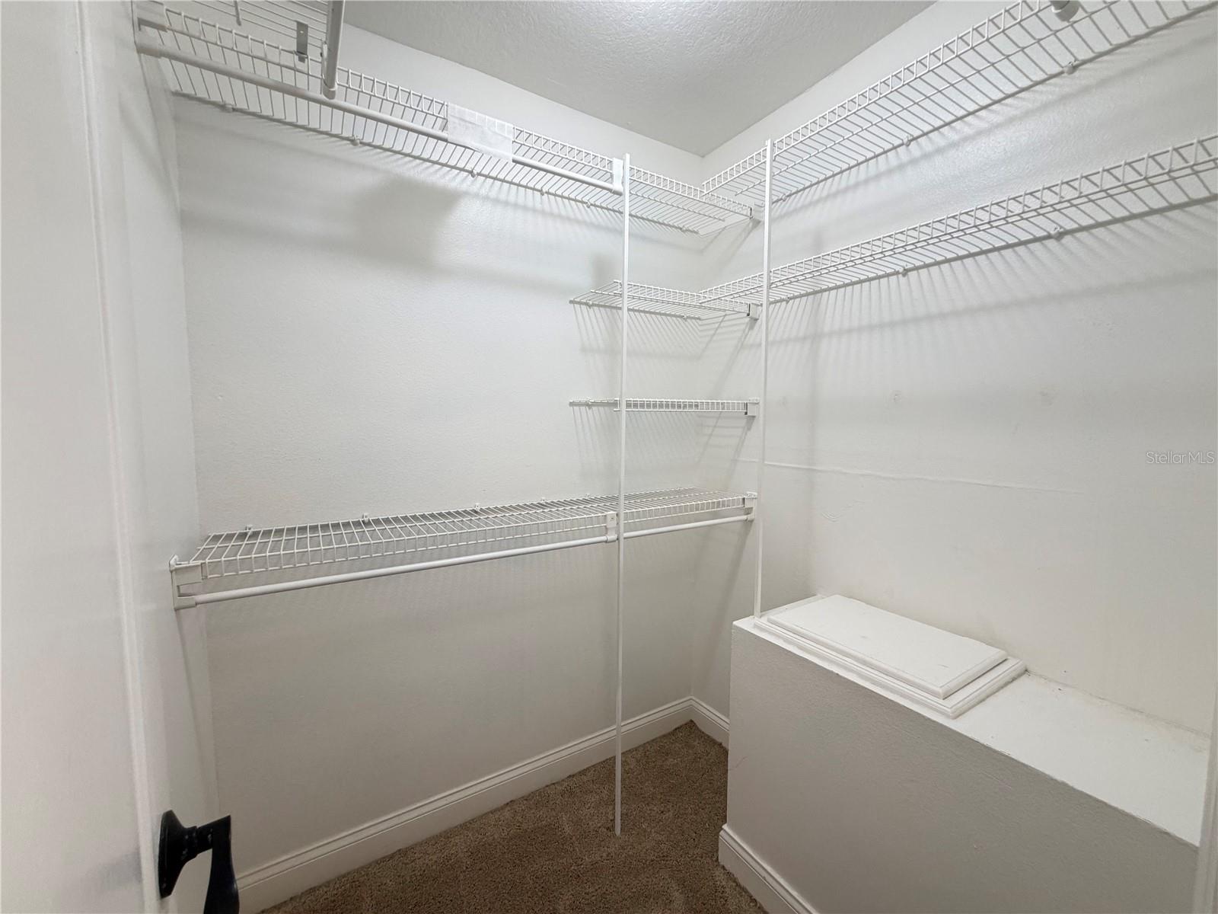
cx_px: 609
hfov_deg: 102.1
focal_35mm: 14
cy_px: 457
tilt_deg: -4.7
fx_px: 493
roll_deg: -0.1
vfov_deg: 85.7
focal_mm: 2.22
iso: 200
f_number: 2.2
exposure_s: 1/60
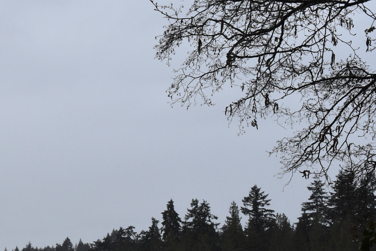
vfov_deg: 15.6
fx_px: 898
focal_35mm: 86
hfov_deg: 22.4
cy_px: 241
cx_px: -33
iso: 800
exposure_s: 1/400
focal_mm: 26
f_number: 10
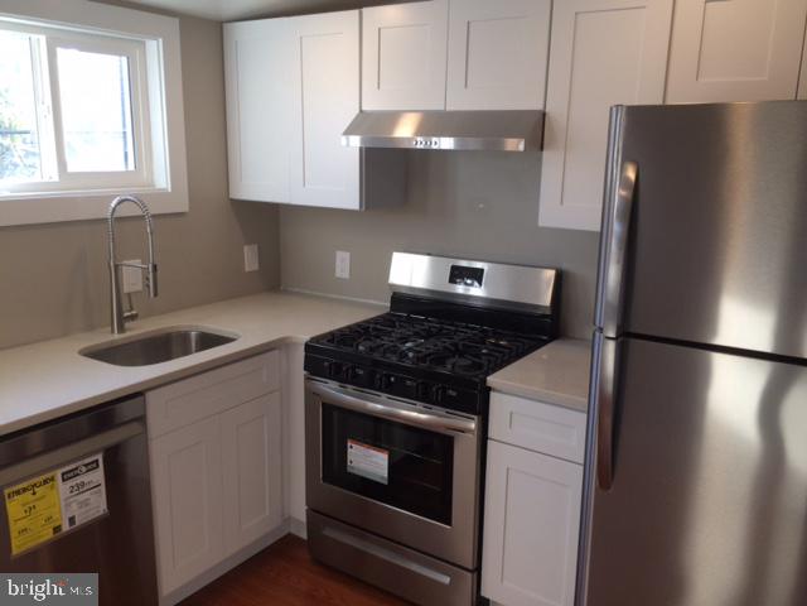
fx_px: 676
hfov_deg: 61.7
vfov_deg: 48.2
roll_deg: -2.2
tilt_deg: -17.0
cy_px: 303
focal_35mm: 29
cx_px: 404
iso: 64
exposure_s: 1/120
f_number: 2.2
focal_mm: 4.15
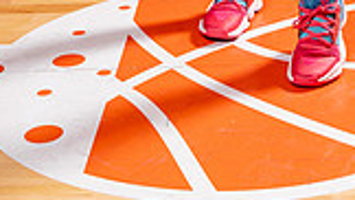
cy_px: -281
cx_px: 250
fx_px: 960
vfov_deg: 10.3
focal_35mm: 102
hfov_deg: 20.8
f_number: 6.3
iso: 100
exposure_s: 1/125
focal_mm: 35
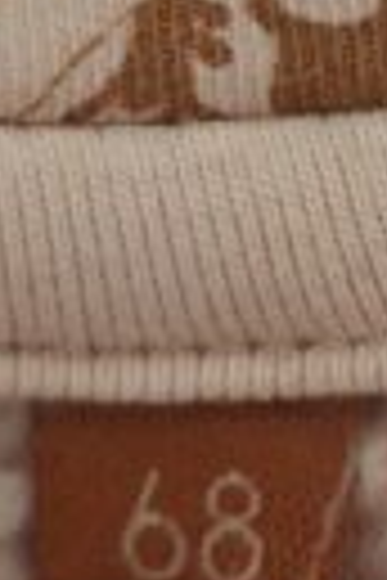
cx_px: 396
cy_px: -9
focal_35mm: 148
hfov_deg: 9.2
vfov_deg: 13.7
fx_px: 2386
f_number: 1.8
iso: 500
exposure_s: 1/25
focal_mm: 5.54
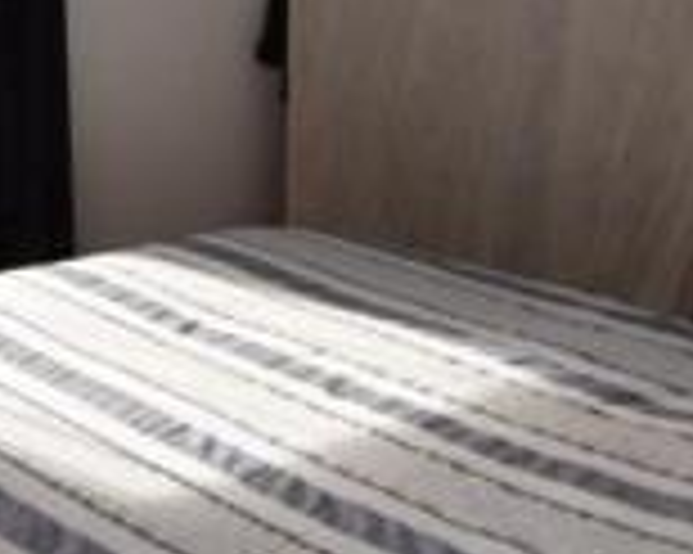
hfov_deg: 30.3
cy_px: 245
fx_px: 1230
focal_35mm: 60
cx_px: 88
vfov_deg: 25.3
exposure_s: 1/200
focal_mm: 10
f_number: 5
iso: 280
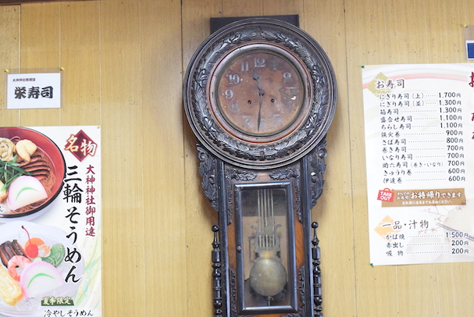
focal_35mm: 61
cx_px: 225
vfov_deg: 22.4
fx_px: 798
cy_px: 179
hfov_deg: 33.1
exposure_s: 1/125
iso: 8000
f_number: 5.6
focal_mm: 35
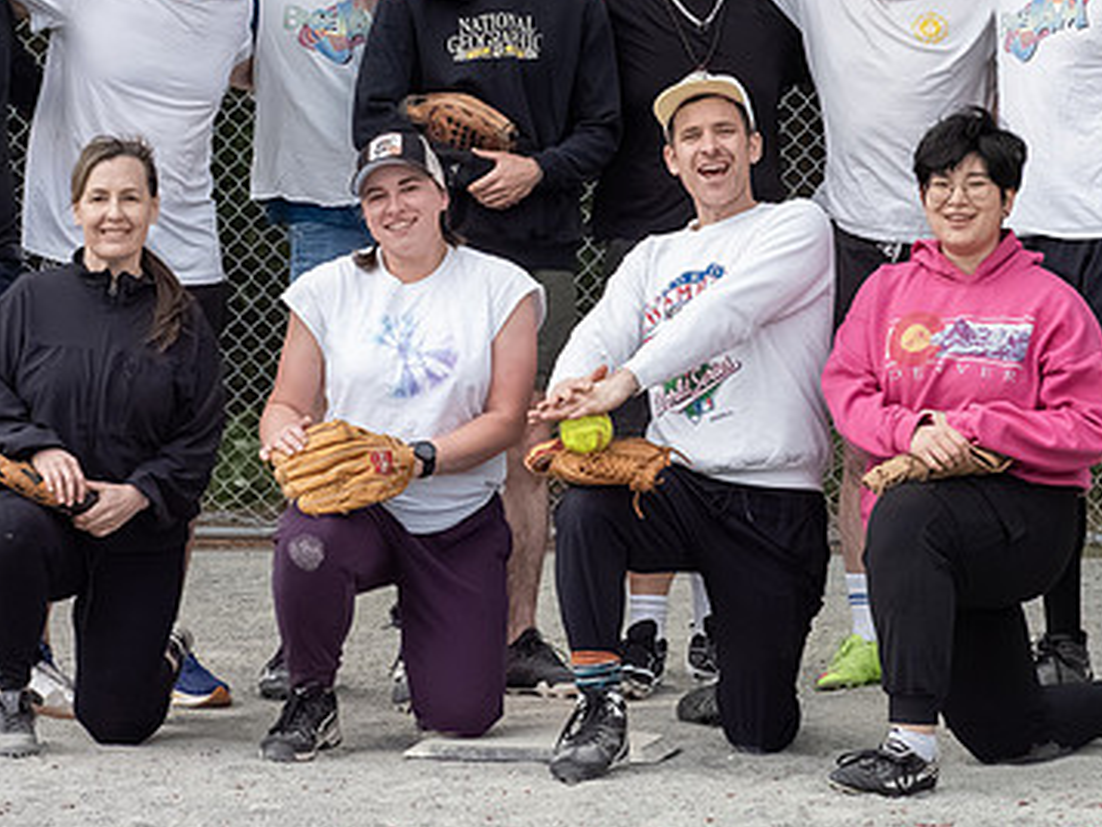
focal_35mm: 130
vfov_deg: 11.4
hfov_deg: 15.2
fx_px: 4140
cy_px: 230
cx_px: 537
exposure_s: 1/1600
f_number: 5.6
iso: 5000
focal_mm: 40
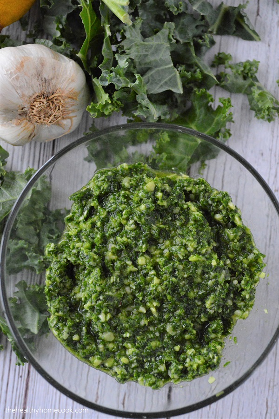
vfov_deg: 36.9
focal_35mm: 54
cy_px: 210
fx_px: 629
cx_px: 140
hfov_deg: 25.0
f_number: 5
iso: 3200
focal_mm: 36
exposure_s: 1/200
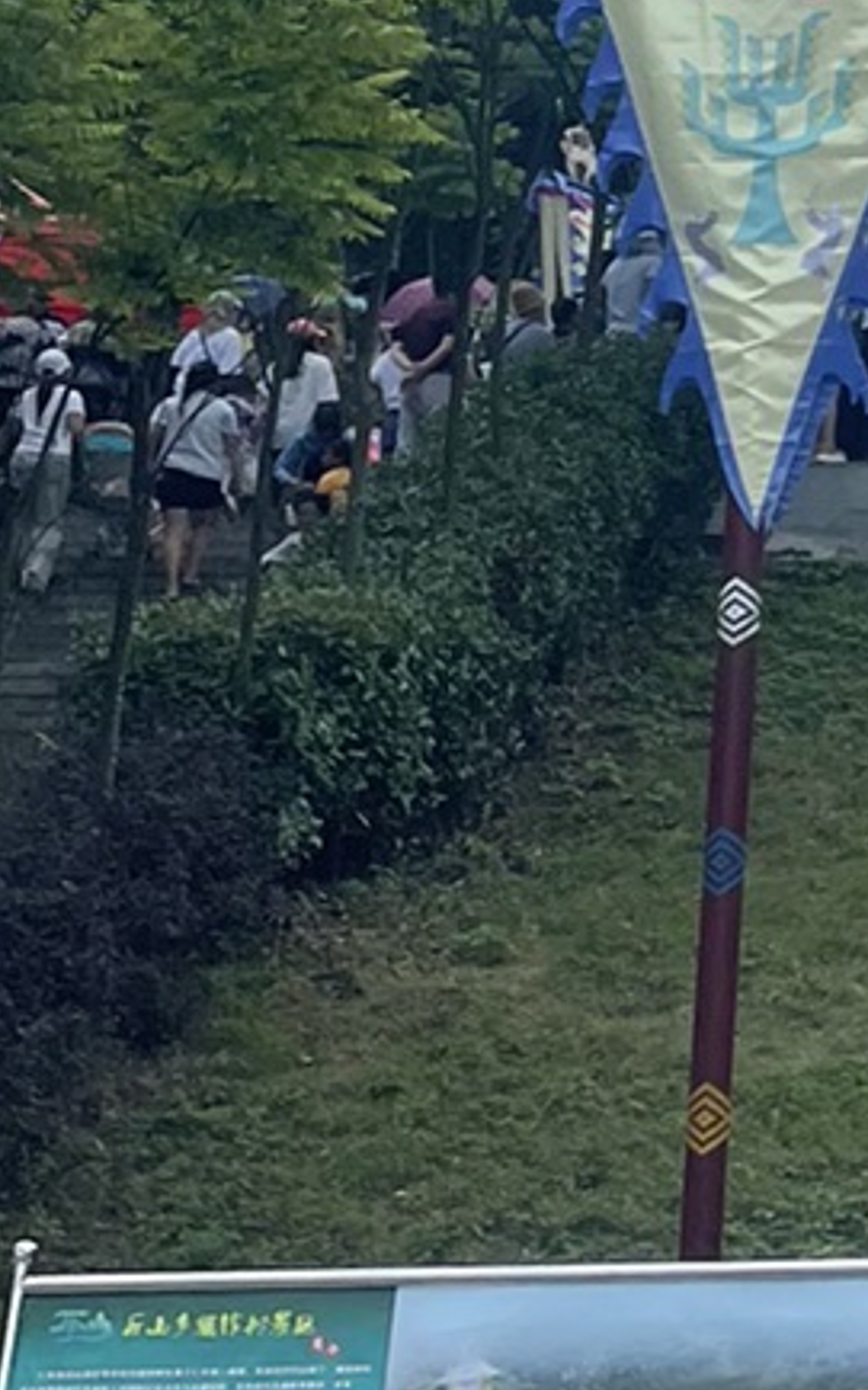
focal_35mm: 127
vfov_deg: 16.1
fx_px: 4810
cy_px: -45
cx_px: 2114
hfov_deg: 9.2
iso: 32
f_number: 1.6
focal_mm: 4.2
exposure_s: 1/4132
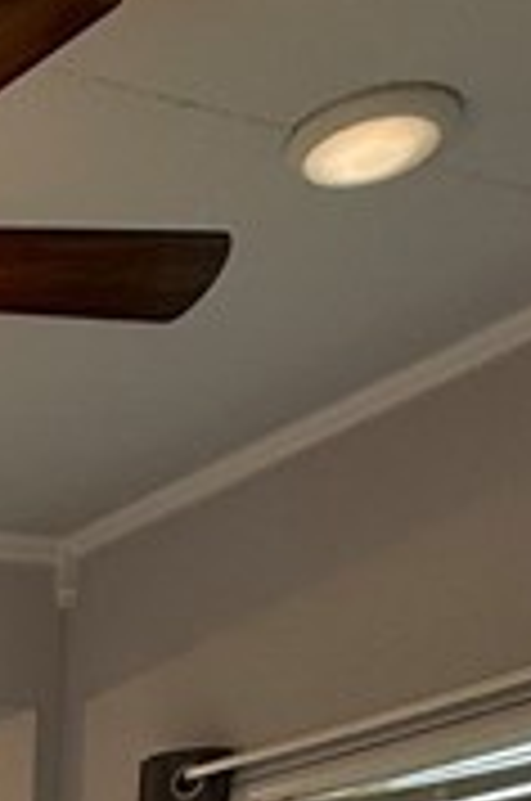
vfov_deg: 16.6
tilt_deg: -15.4
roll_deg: +4.3
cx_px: -454
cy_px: 1696
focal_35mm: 84
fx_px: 1866
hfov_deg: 14.2
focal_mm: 2.22
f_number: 2.2
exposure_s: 1/120
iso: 125
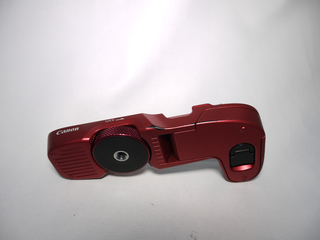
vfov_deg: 49.7
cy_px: 120
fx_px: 259
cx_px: 160
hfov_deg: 63.4
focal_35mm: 28
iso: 100
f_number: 8
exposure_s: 1/25
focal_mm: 14
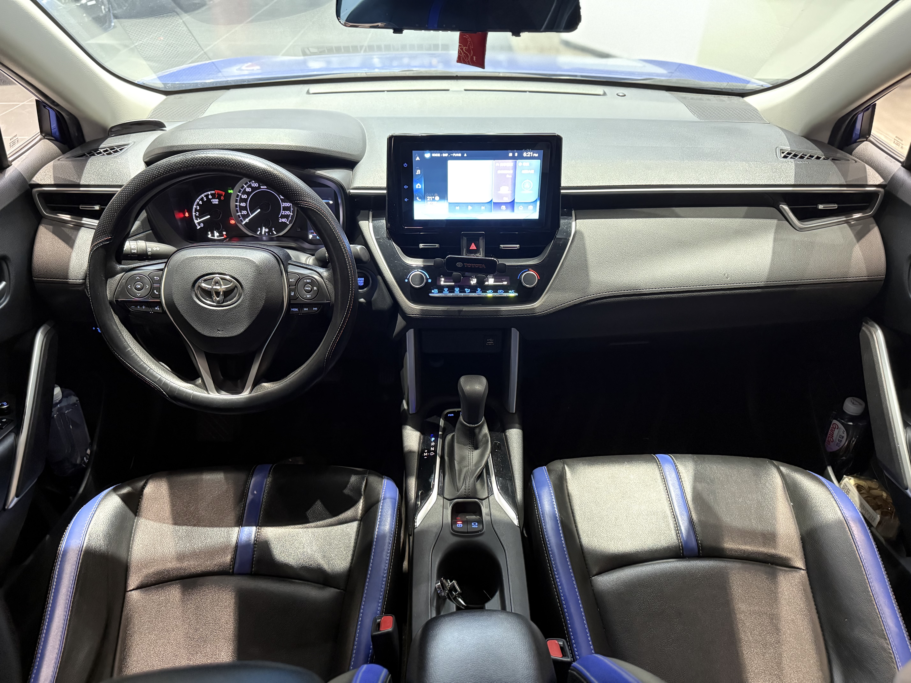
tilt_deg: -34.4
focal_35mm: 24
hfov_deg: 71.6
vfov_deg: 56.8
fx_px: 632
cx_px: 456
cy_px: 342
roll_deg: -0.8
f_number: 1.78
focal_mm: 6.76
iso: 1250
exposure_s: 1/30
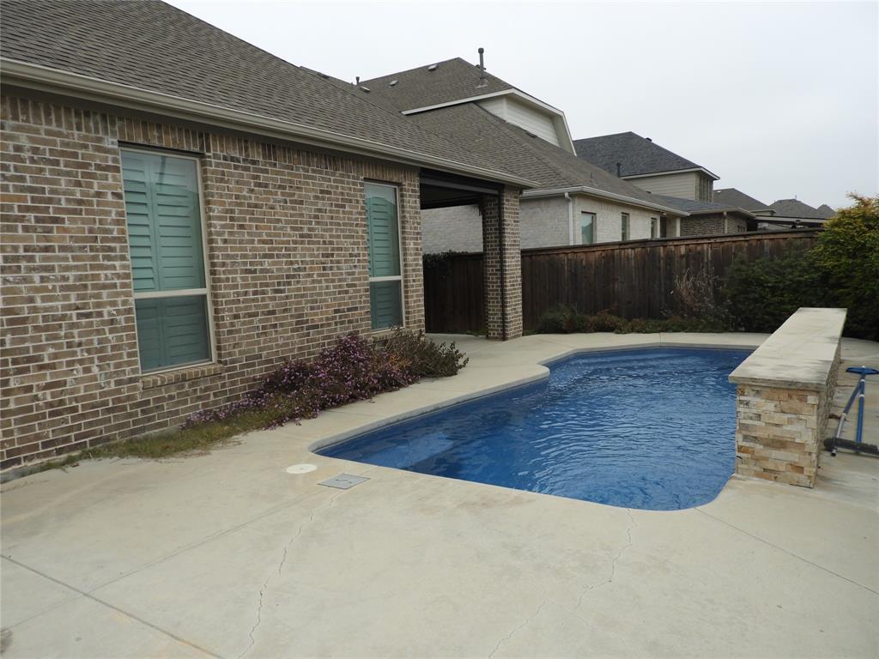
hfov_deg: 71.6
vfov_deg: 56.8
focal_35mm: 24
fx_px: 609
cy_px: 330
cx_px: 440
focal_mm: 4.3
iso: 100
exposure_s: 1/640
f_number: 3.3
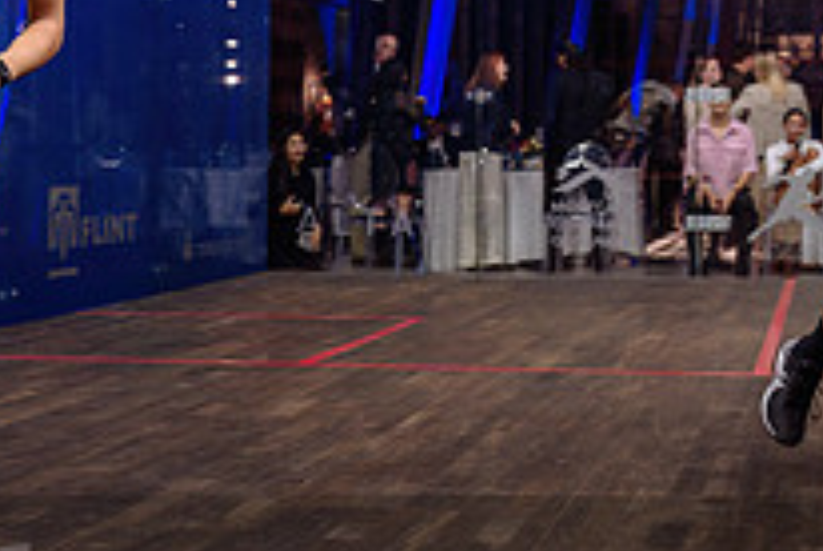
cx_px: 574
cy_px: 84
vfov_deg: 18.7
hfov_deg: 27.8
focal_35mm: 72
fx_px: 1648
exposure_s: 1/320
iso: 1000
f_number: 2.8
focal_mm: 24
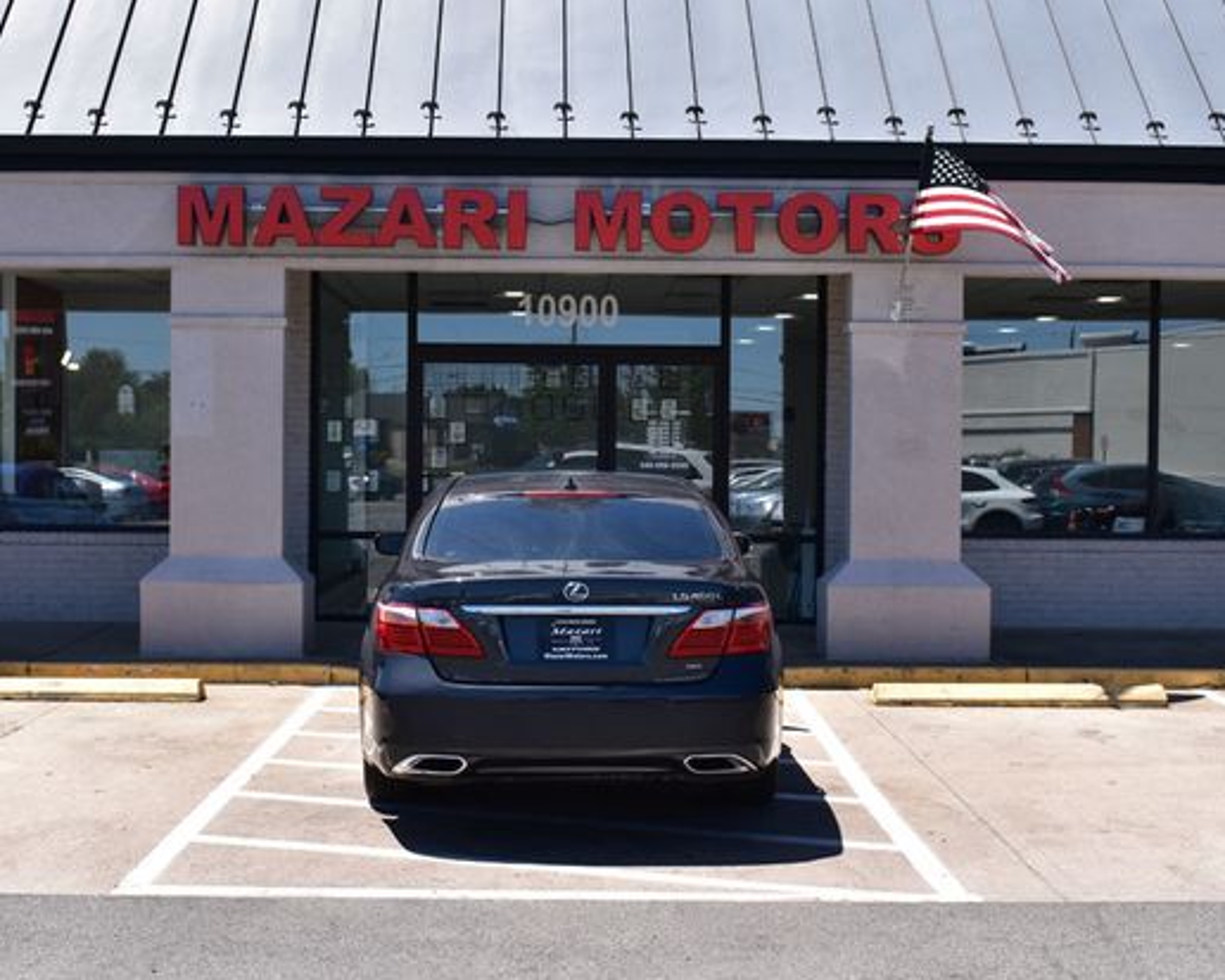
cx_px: 589
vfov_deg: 29.9
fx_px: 1834
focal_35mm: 51
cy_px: 501
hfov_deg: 36.9
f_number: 11
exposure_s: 1/400
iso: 400
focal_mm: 29
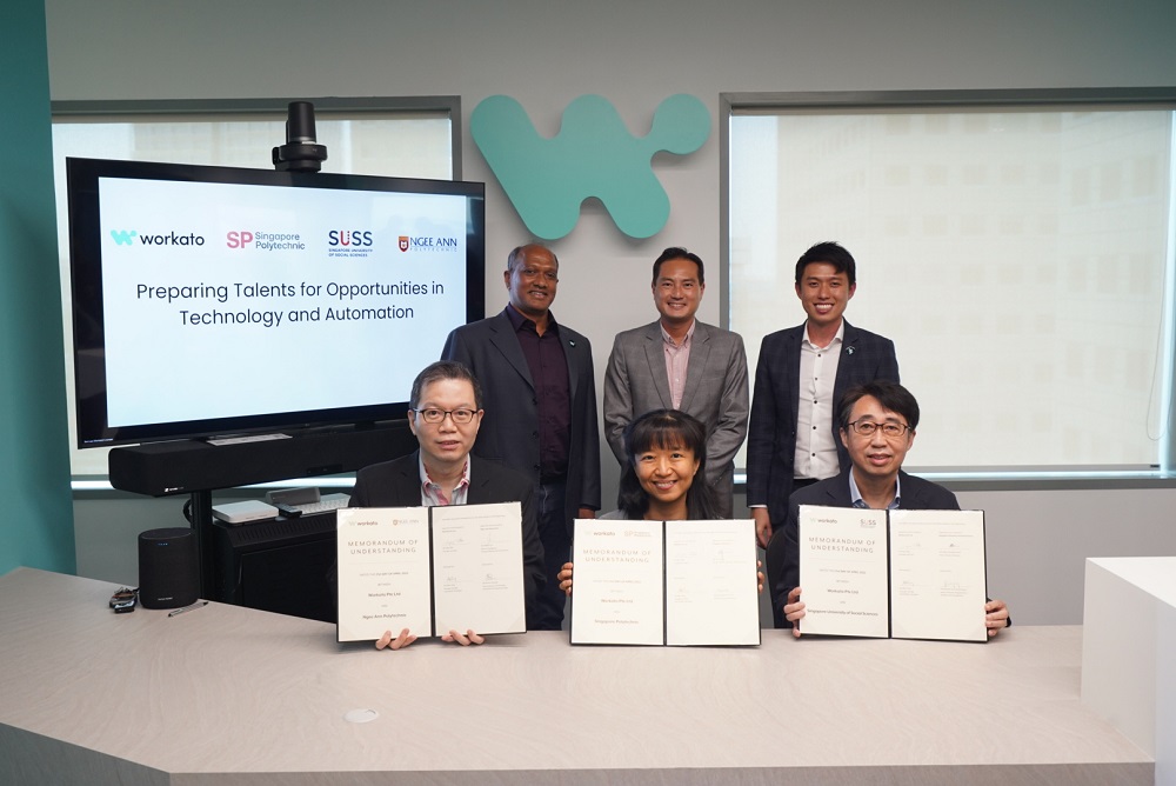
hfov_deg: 54.4
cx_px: 588
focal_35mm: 35
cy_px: 393
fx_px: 1144
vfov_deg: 37.9
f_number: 5.6
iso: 1600
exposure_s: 1/100
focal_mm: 35
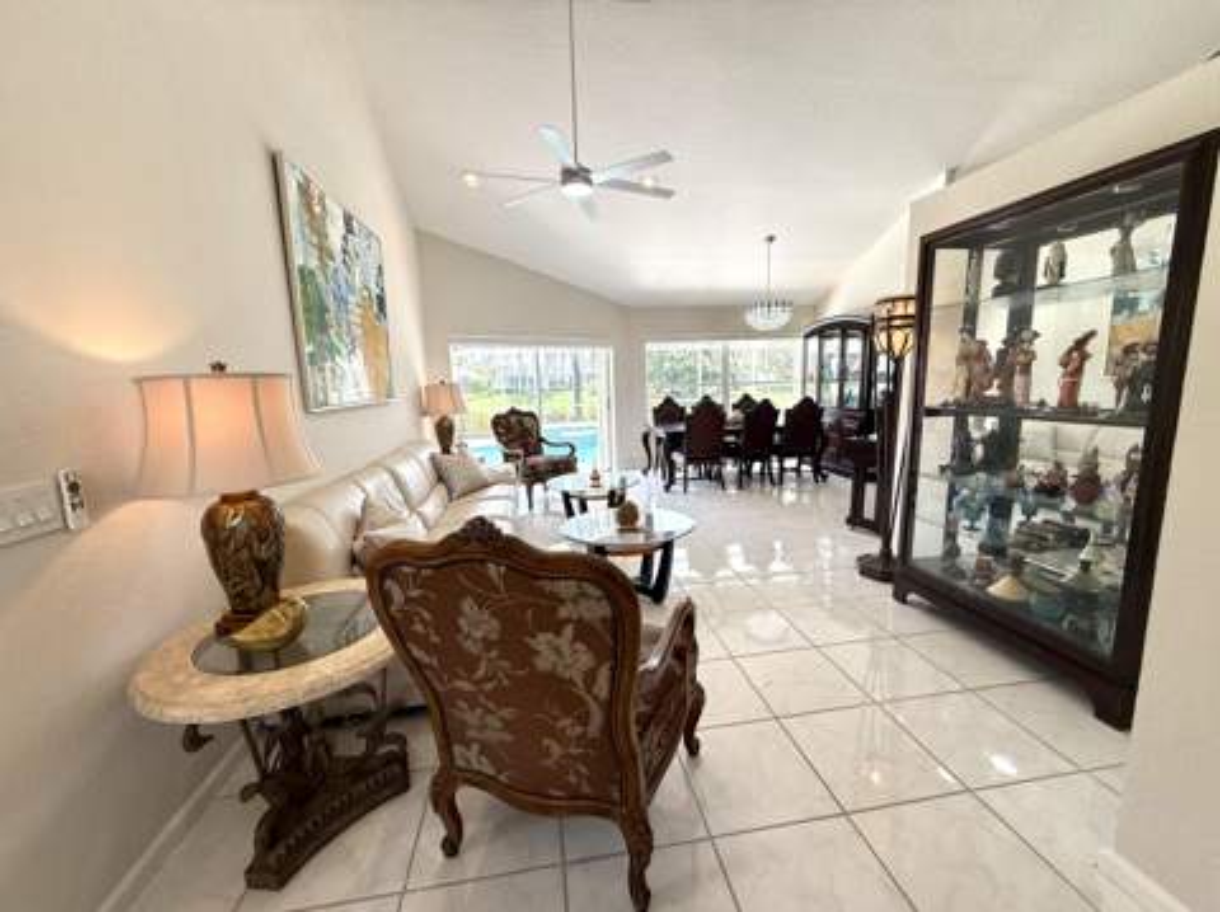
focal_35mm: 14
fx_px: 493
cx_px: 610
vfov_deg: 85.6
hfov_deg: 102.1
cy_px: 456
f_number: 2.2
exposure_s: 1/175
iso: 50
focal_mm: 2.22
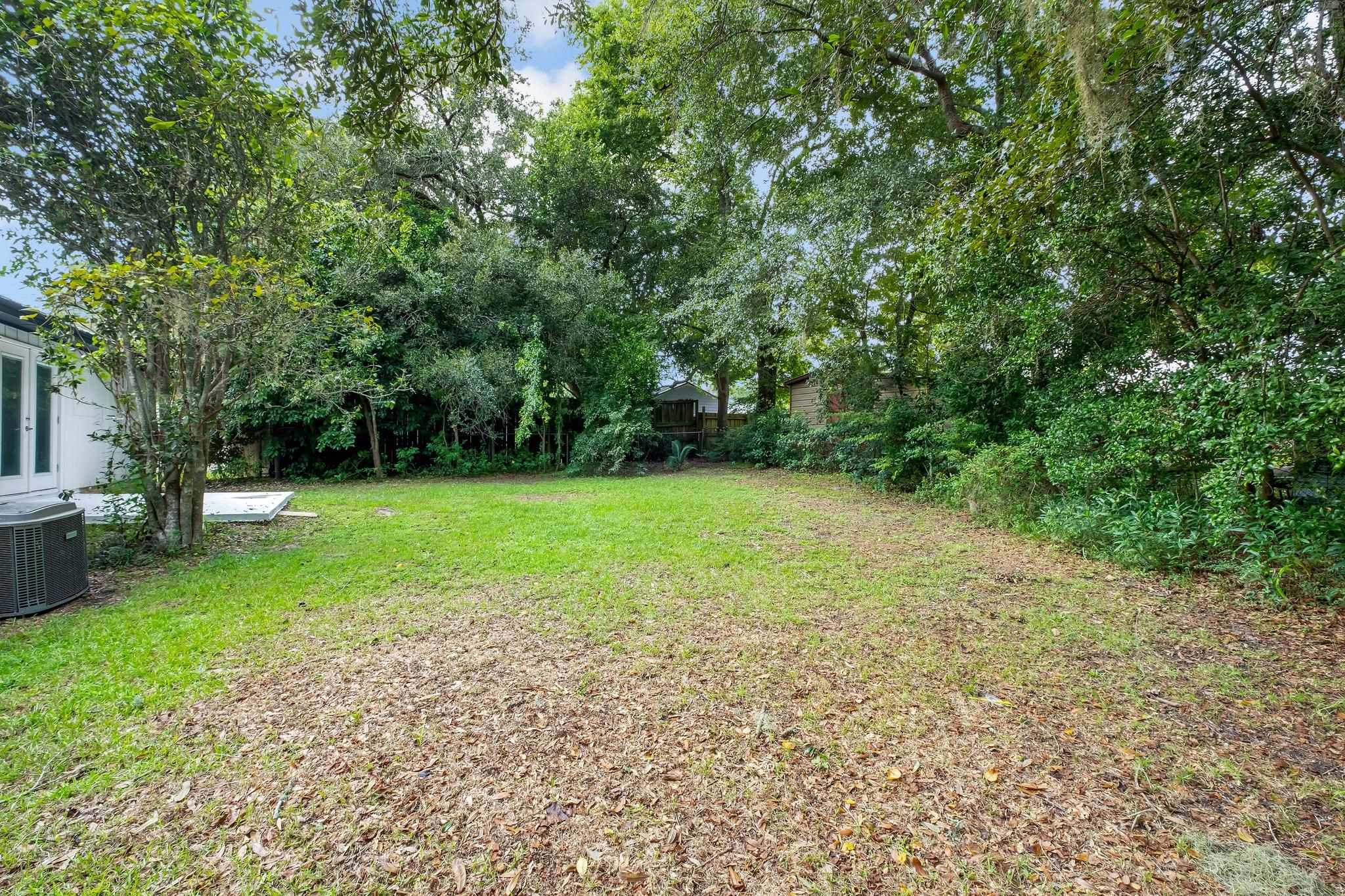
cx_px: 672
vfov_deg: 77.3
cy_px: 448
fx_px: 560
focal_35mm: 15
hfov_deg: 100.4
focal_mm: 10
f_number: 8
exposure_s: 1/20
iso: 250
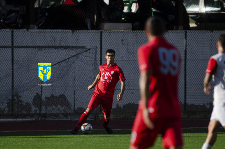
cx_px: 112
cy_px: 74
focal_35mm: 750
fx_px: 4677
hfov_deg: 2.8
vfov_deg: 1.8
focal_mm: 500
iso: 160
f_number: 5.6
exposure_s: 1/800
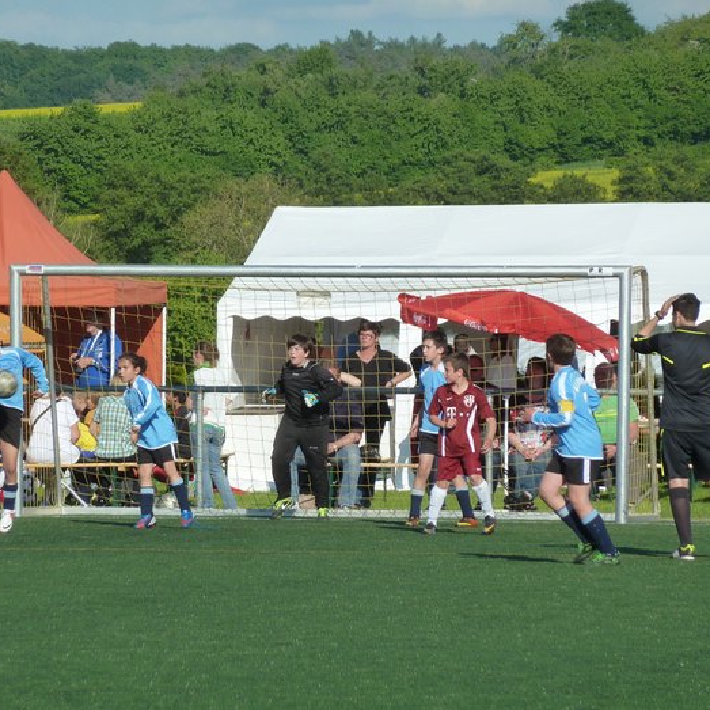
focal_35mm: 355
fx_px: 8238
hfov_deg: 4.9
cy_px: 355
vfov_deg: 4.9
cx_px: 284
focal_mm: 49.2
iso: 125
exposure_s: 1/500
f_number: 5.6
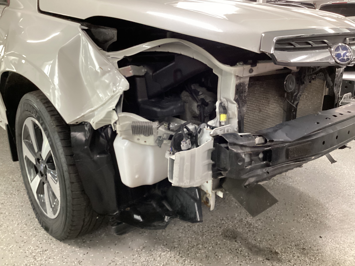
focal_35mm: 31
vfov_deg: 45.4
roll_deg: -0.9
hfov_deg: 58.4
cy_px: 133
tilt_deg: -20.1
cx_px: 178
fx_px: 318
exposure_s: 1/60
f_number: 2.4
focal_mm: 3.3
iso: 400
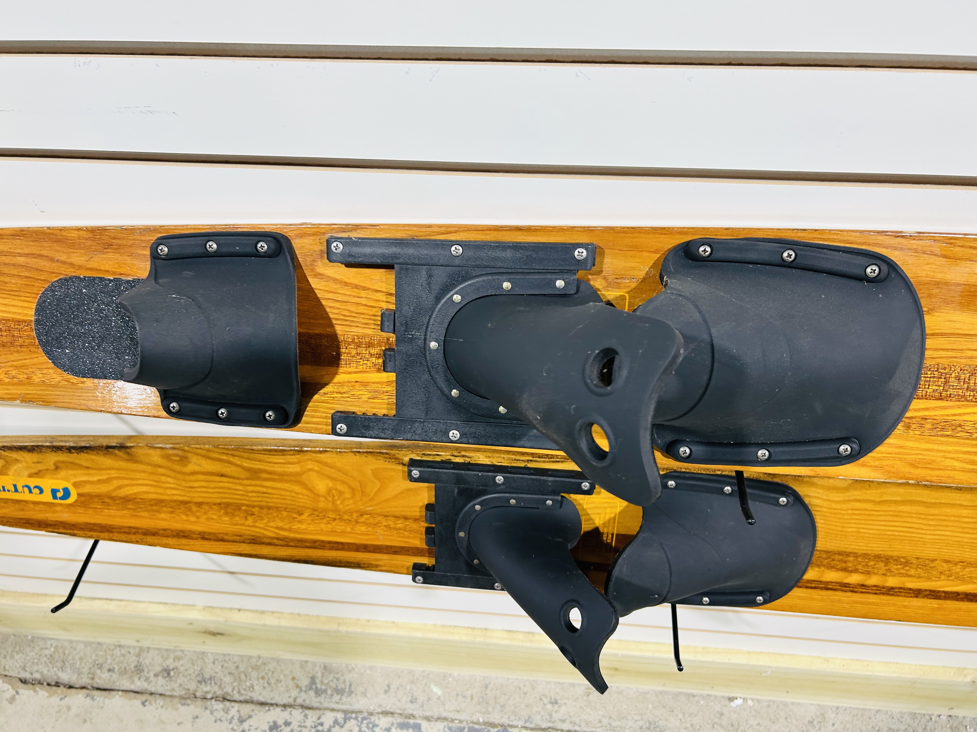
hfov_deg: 67.3
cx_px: 488
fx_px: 734
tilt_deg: -47.4
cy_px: 366
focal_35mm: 26
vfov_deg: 53.1
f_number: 1.5
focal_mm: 5.7
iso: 80
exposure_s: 1/120
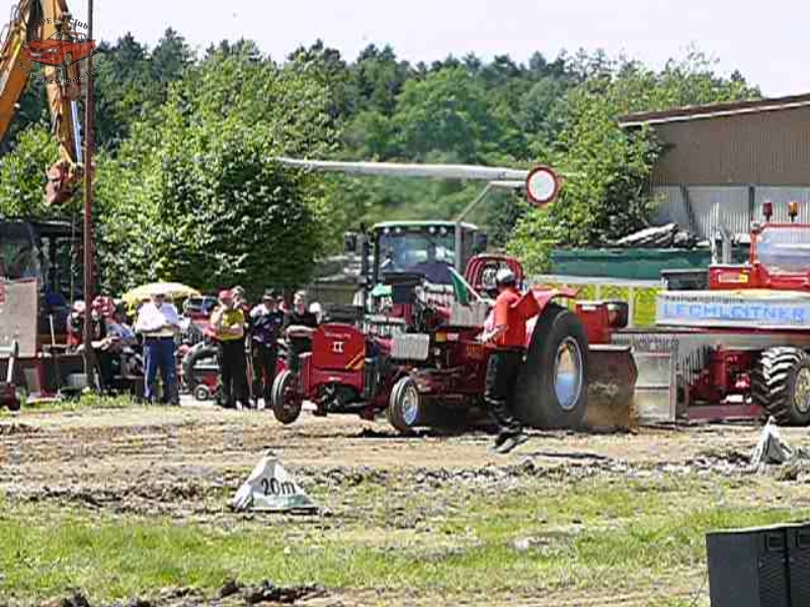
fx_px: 4610
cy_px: 304
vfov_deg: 7.5
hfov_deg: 10.0
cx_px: 405
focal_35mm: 197
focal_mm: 41.6
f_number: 11
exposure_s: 1/80
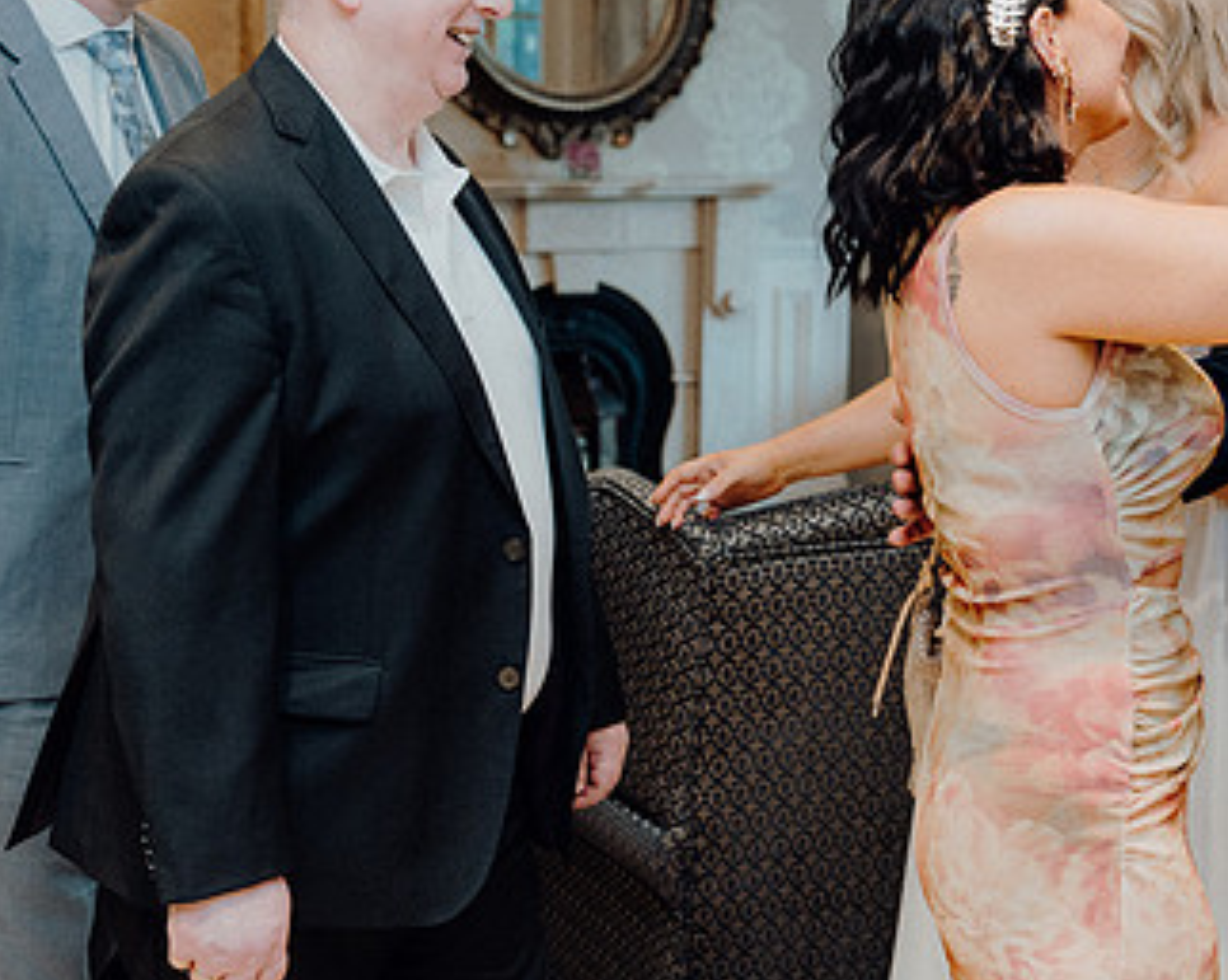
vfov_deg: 23.1
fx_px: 2397
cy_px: 414
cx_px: 858
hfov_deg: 28.5
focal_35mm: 66
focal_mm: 39
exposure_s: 1/160
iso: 2500
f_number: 3.5
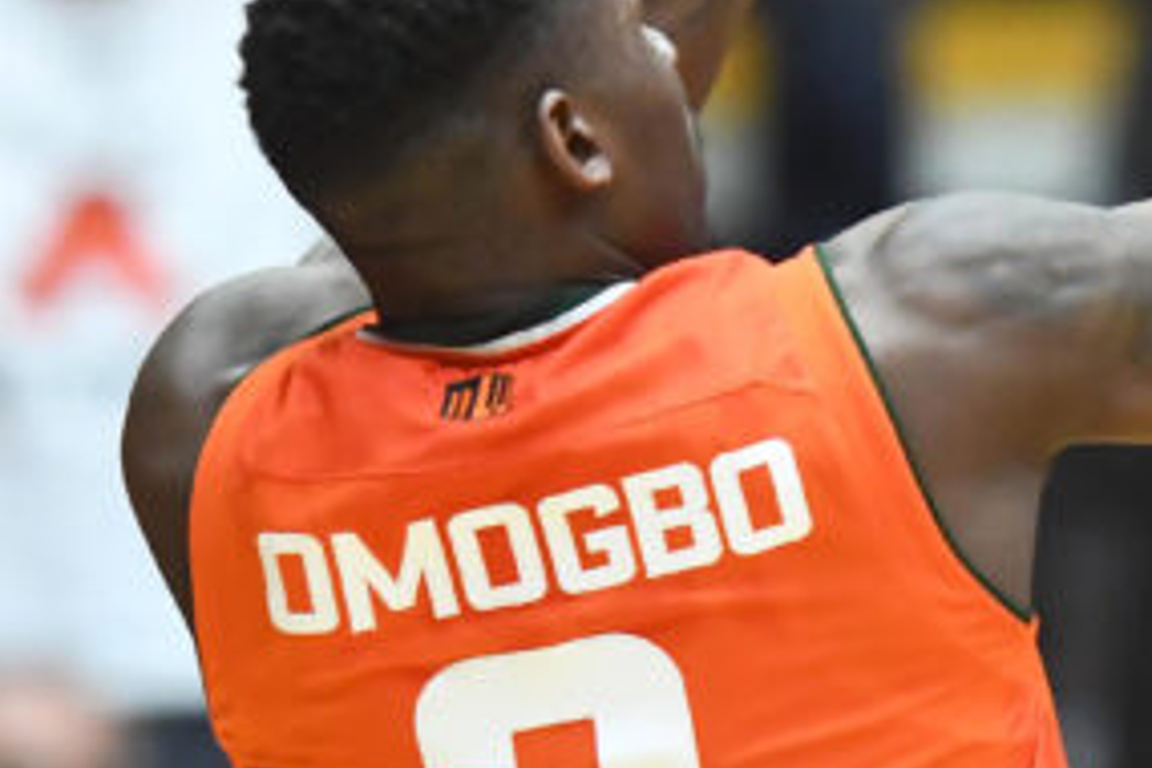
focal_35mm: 1616
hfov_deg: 1.3
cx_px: 1067
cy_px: 192
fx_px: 51708
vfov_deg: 0.9
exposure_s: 1/1000
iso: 6400
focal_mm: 300
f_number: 2.8
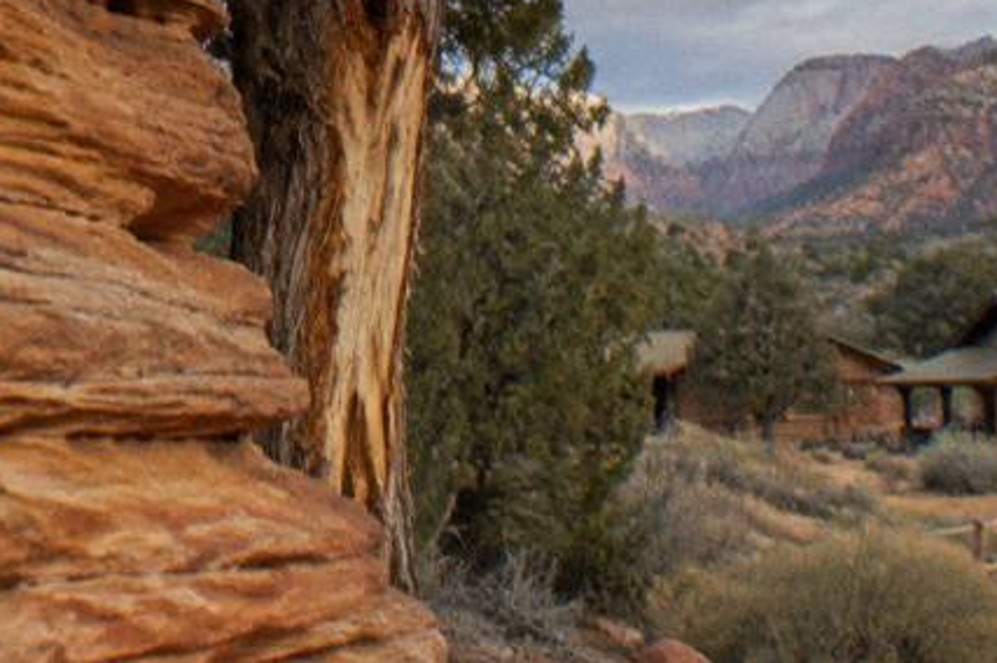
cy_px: 303
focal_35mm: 82
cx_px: 579
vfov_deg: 16.6
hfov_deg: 24.8
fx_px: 2269
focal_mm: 35
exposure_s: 1/1000
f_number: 4
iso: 320
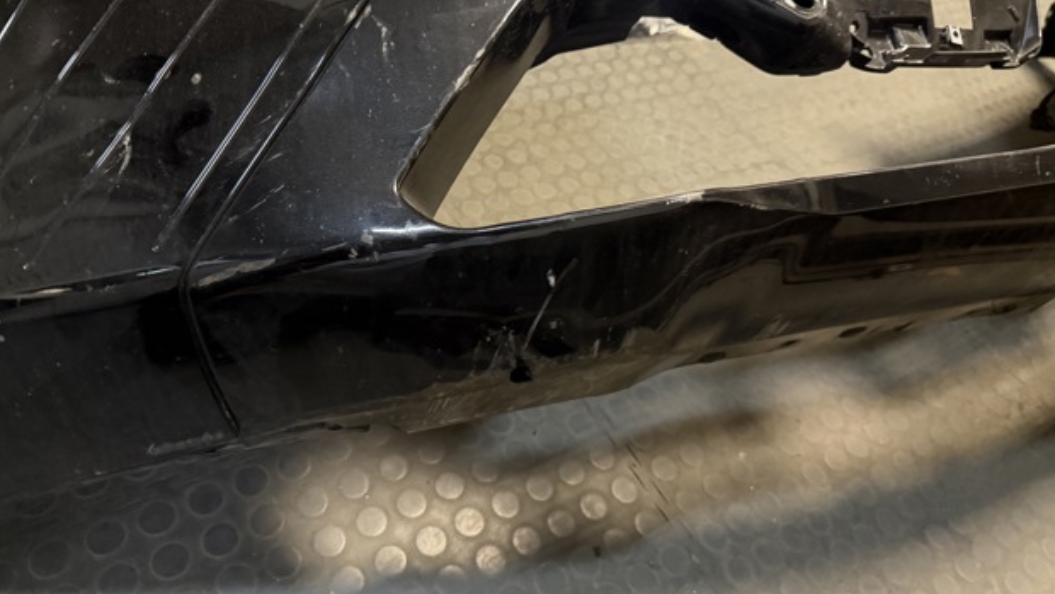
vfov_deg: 42.6
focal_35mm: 27
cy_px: 228
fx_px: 755
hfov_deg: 69.9
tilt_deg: -41.3
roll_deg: -18.0
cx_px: 524
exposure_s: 1/30
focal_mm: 6.76
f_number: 1.78
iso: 1000
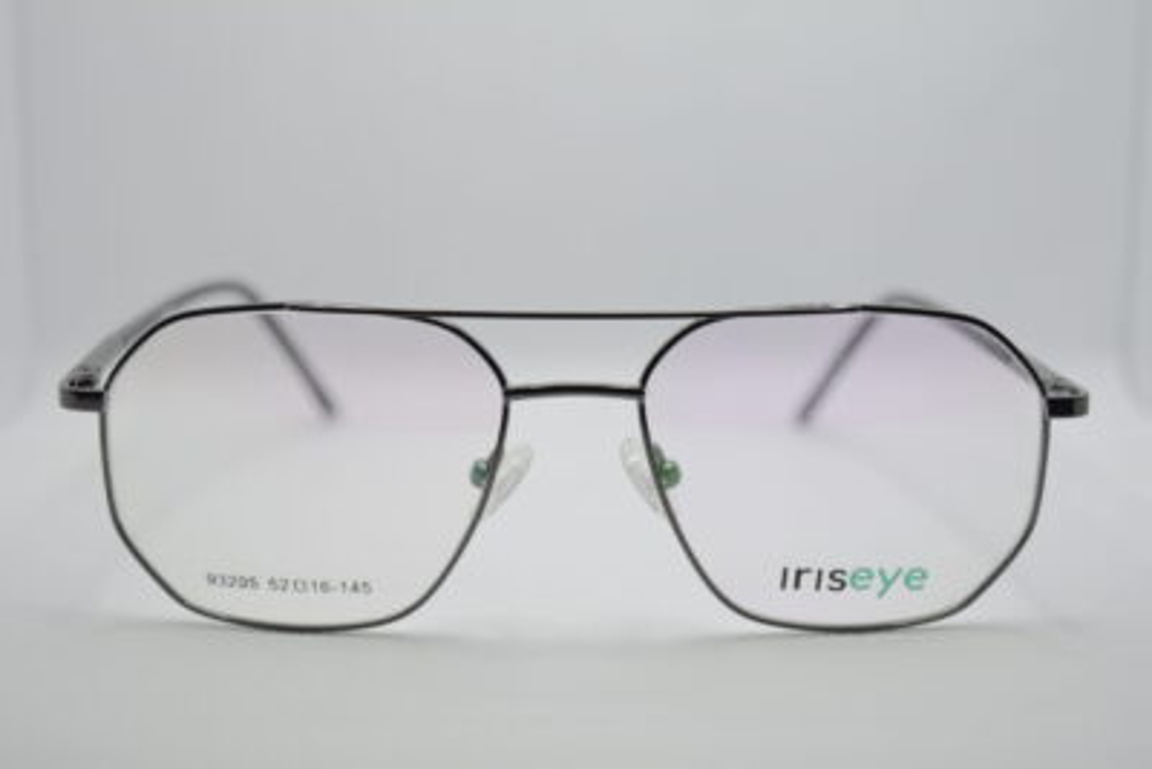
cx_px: 576
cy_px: 384
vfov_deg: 22.6
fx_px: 1921
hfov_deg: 33.4
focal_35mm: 60
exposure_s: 1/125
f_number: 5.6
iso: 220
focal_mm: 40
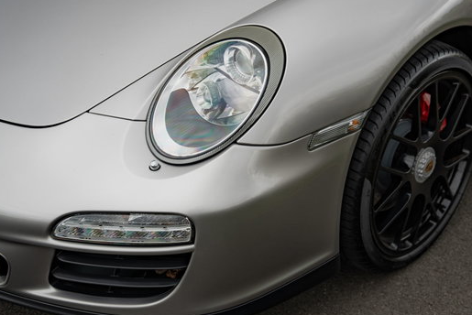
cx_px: 297
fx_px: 879
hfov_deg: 29.9
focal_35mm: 67
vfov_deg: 20.3
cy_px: 152
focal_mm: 45
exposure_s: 1/500
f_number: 2.8
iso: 100
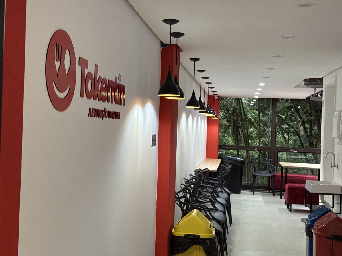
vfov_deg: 30.3
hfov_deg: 39.7
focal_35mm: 48
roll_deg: -1.9
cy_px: 128
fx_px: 474
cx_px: 171
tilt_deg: +0.6
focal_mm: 6.76
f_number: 1.78
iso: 160
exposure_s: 1/60
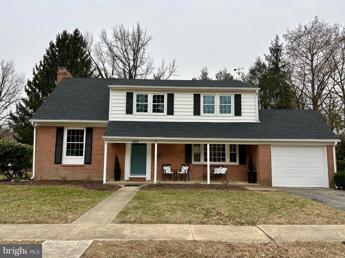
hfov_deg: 67.3
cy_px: 129
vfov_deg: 53.1
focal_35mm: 26
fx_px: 259
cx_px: 172
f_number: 1.5
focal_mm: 5.7
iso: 50
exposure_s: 1/424
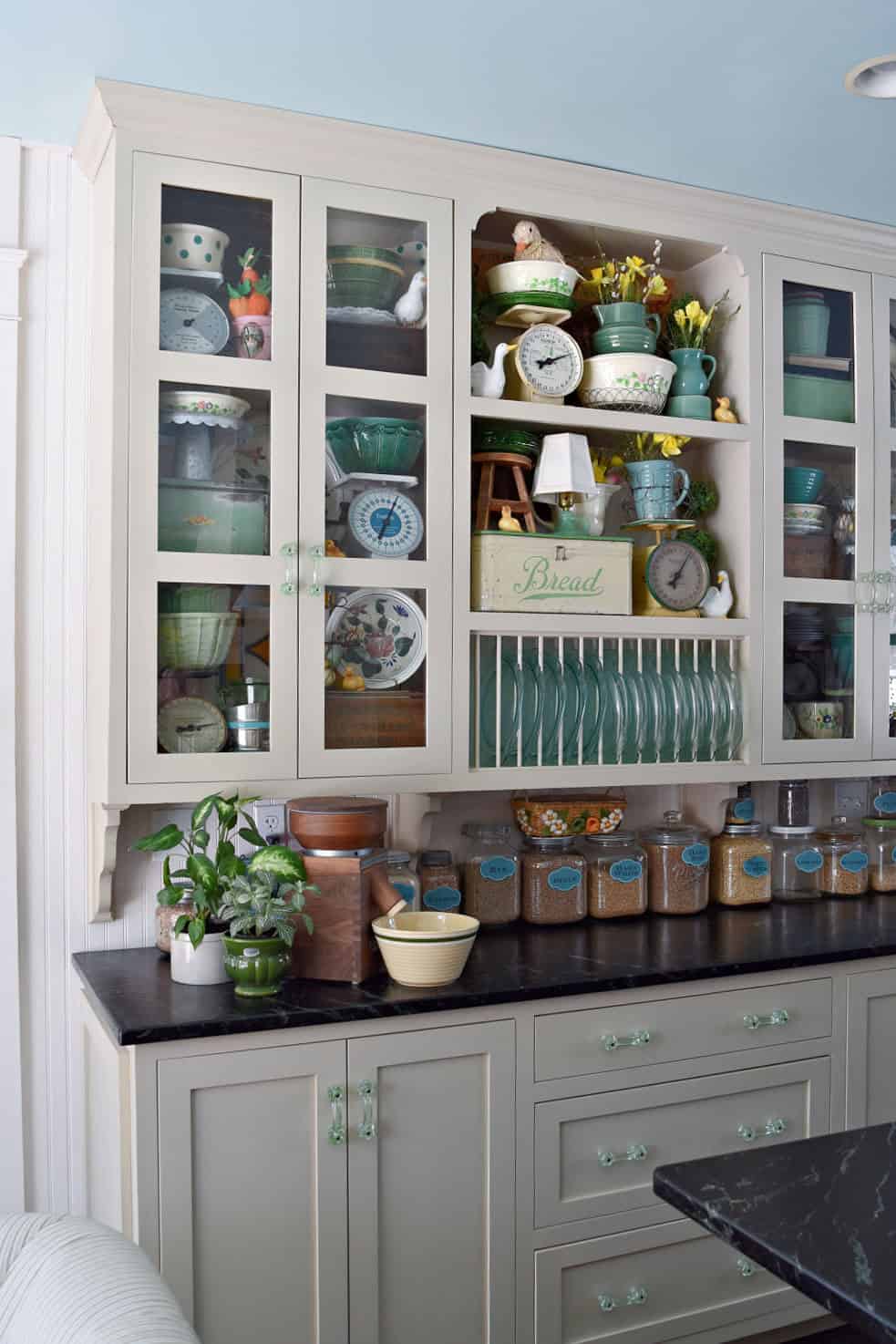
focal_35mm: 33
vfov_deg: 57.2
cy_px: 672
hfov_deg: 40.0
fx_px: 1232
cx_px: 448
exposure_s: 1/125
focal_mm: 22
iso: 400
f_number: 5.6
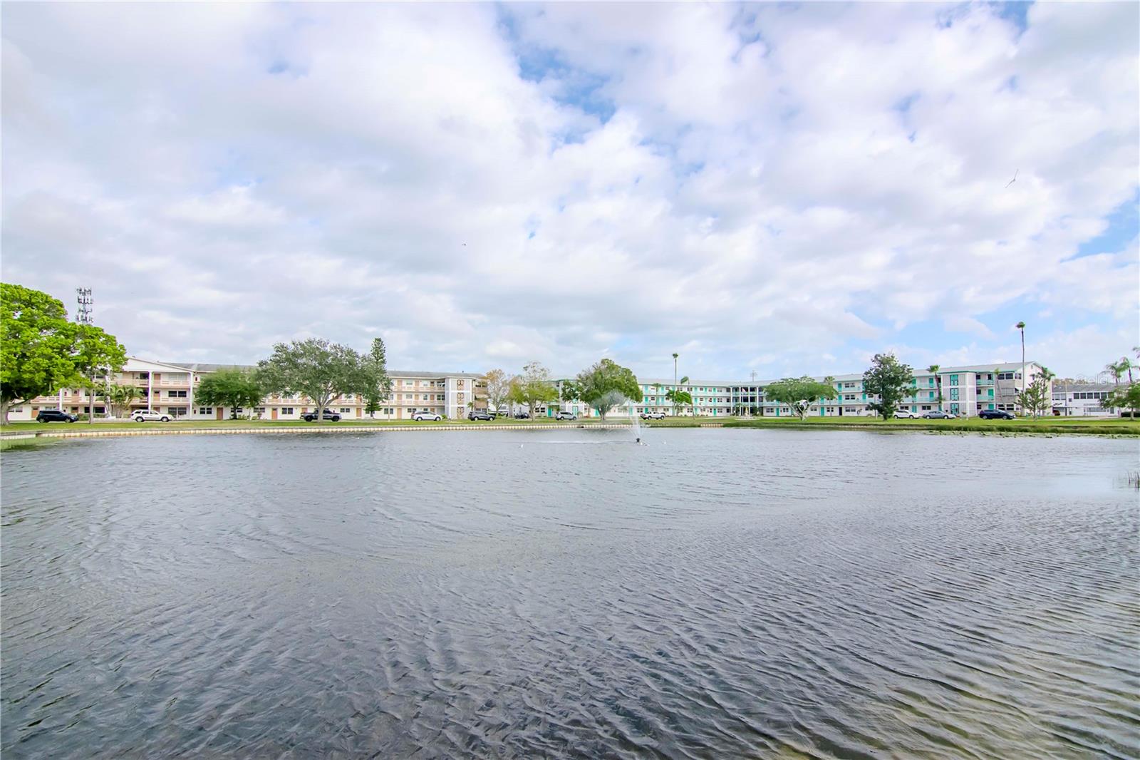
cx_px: 570
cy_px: 380
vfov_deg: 72.0
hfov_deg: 95.0
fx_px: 522
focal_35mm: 16
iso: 500
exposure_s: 1/1600
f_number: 7.1
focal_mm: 11
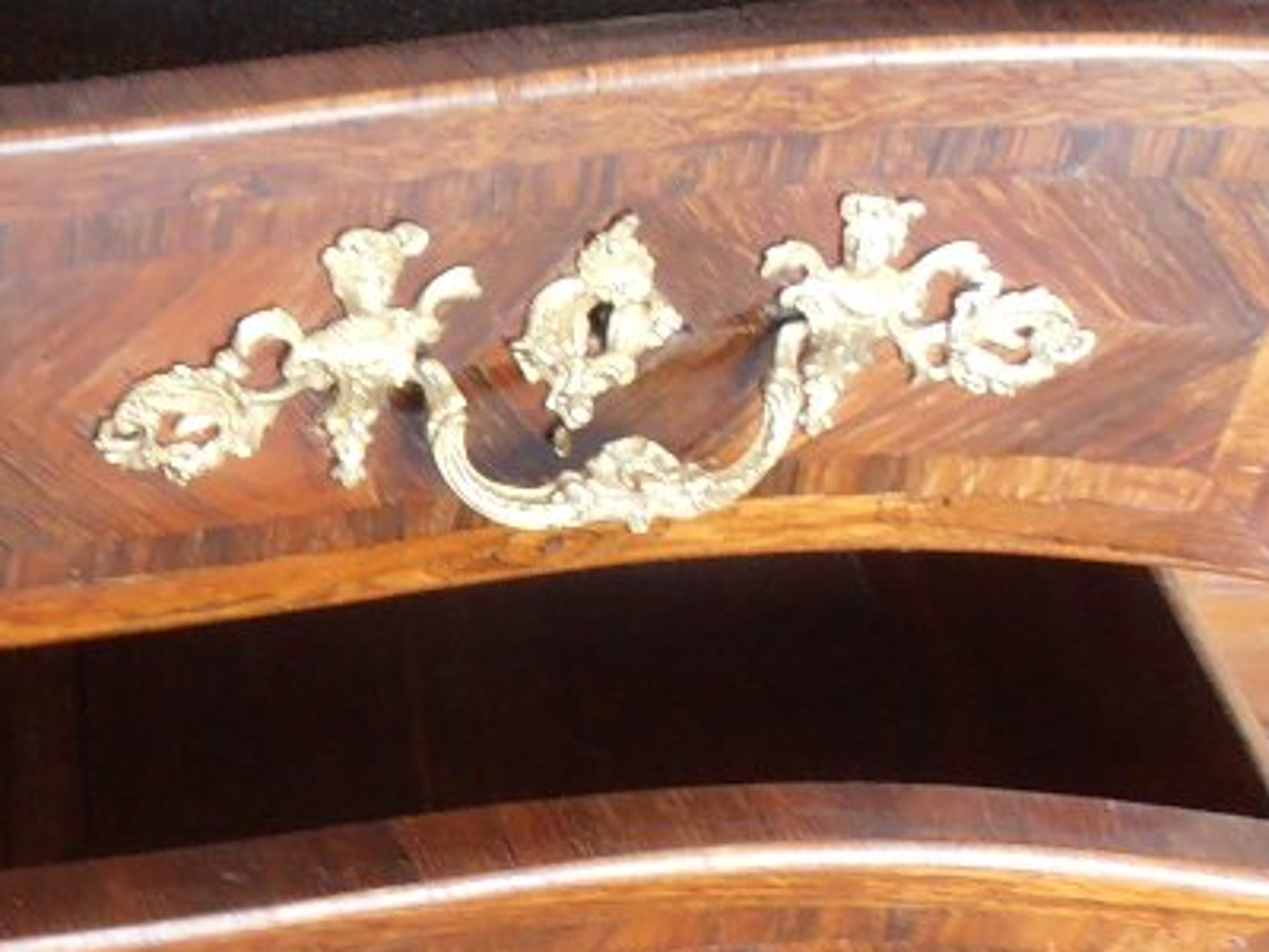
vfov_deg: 20.3
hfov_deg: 23.6
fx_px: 2639
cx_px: -419
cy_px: 670
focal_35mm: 72
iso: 125
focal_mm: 4.2
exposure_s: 1/8
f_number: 3
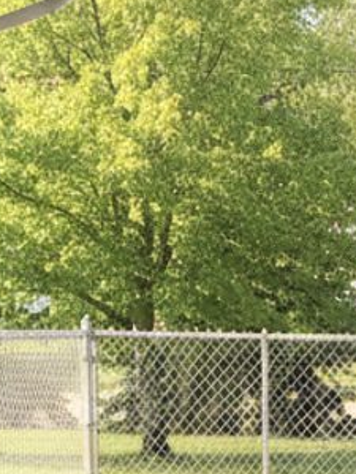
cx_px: 408
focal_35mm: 92
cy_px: 714
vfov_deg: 18.8
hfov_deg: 15.6
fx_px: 1262
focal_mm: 6.4
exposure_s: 1/1830
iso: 915
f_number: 1.8
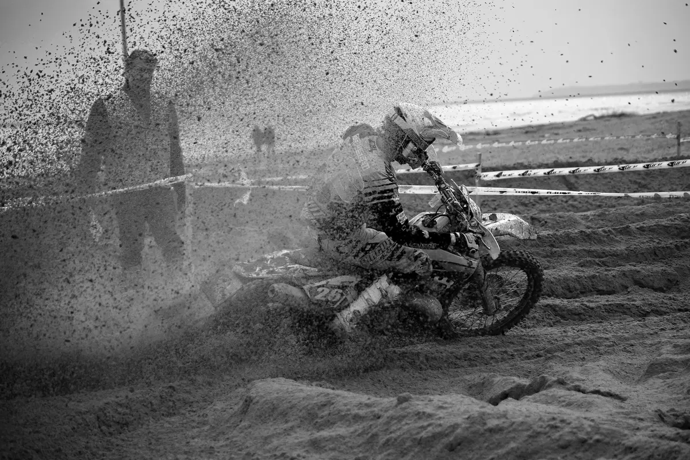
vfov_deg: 10.8
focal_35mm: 128
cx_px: 345
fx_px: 2444
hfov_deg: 16.1
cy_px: 230
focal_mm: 85
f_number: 5
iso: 400
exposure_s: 1/1250
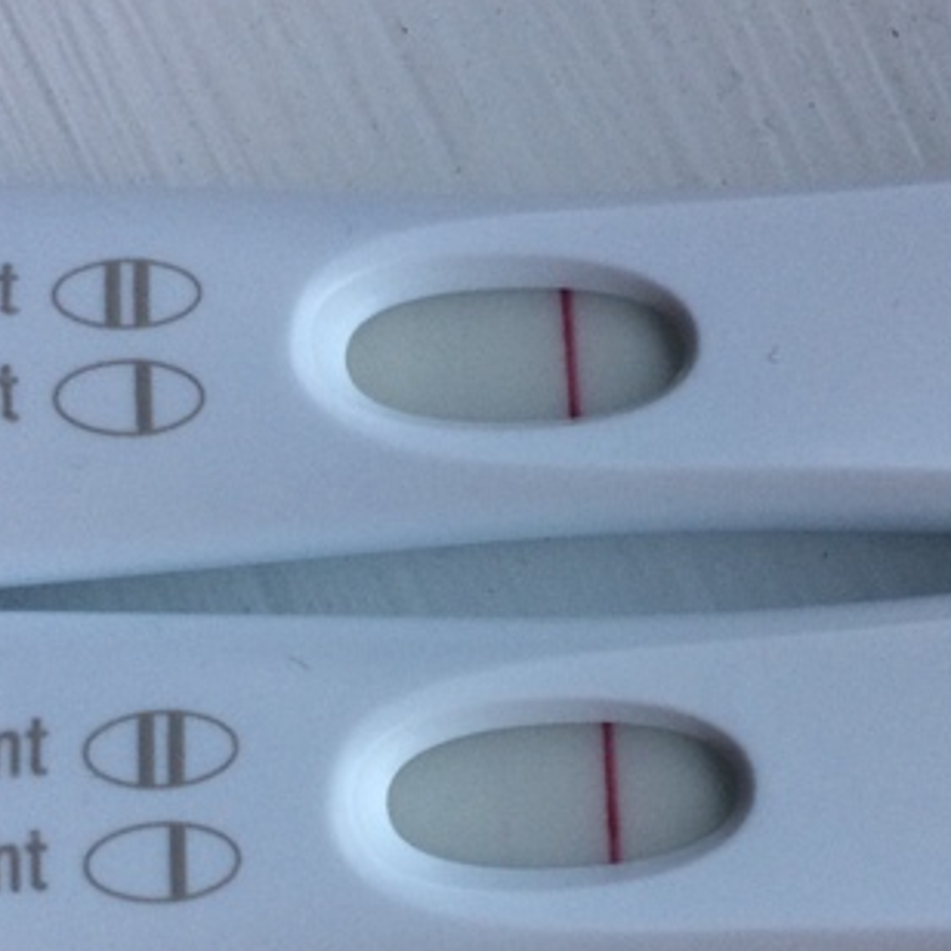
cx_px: 553
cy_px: 648
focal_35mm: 50
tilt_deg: -79.7
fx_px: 1554
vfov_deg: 33.7
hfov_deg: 34.0
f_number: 2.2
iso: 64
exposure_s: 1/33
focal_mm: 4.15
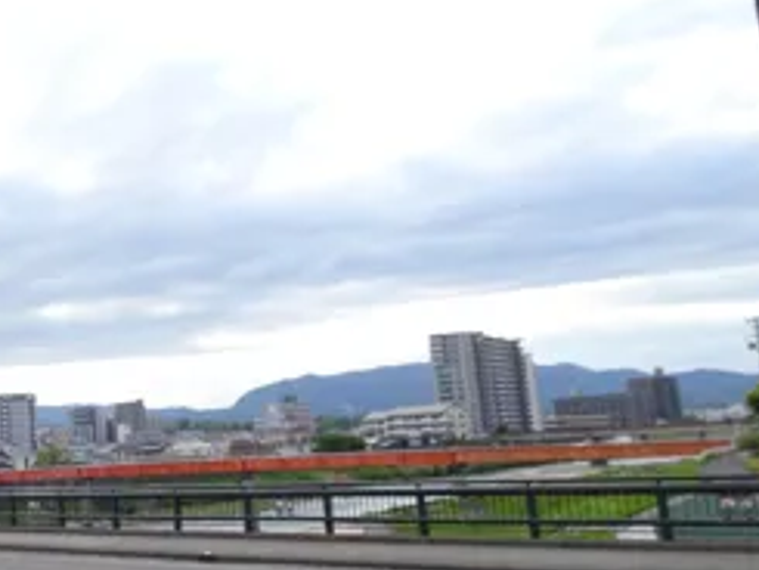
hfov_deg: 37.1
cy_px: 279
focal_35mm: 47
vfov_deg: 30.9
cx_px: 37
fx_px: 1031
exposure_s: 1/320
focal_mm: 4.1
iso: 80
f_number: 3.5
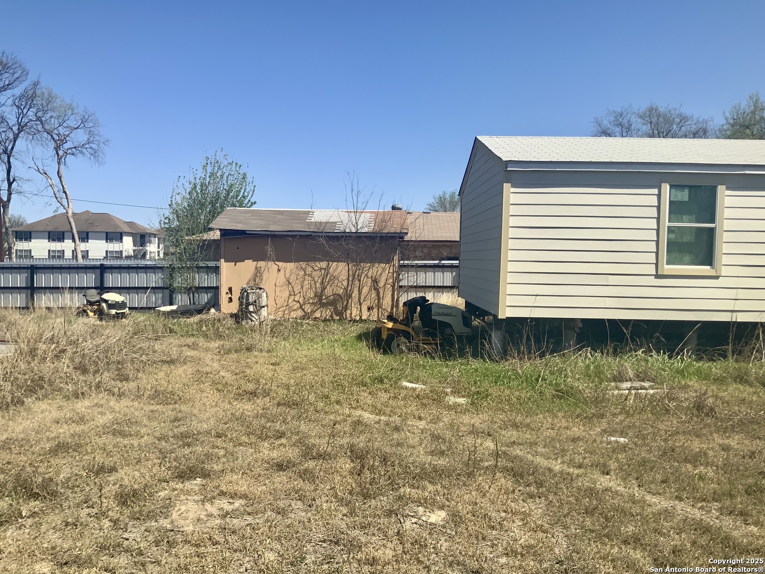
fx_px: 641
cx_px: 382
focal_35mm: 29
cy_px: 287
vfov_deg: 48.2
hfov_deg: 61.7
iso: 16
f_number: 1.8
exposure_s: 1/2320
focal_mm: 3
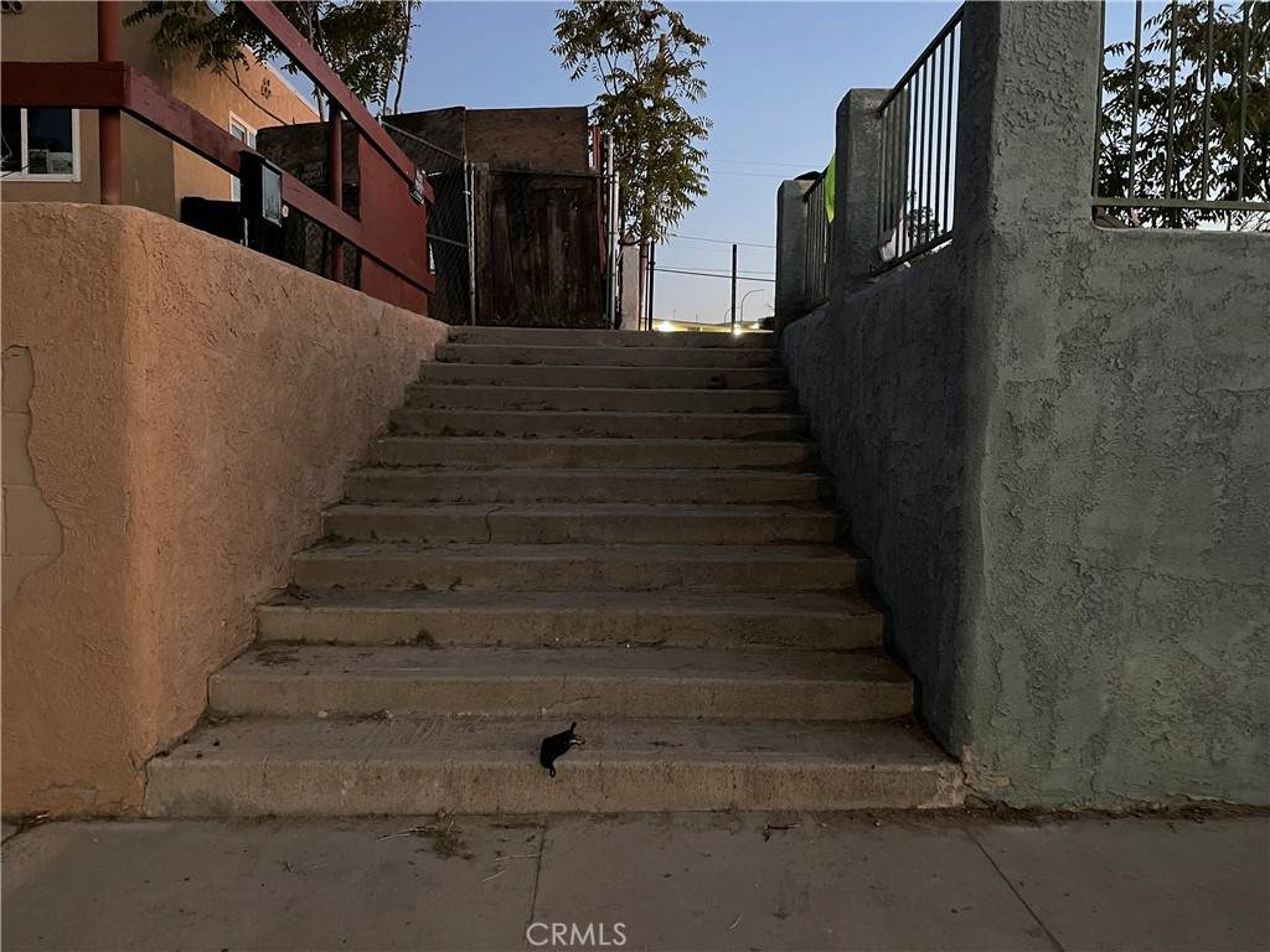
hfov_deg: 67.3
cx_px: 635
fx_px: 954
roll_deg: -1.3
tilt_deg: -3.9
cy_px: 476
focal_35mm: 26
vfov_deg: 53.1
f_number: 1.6
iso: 1000
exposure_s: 1/24
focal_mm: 5.1
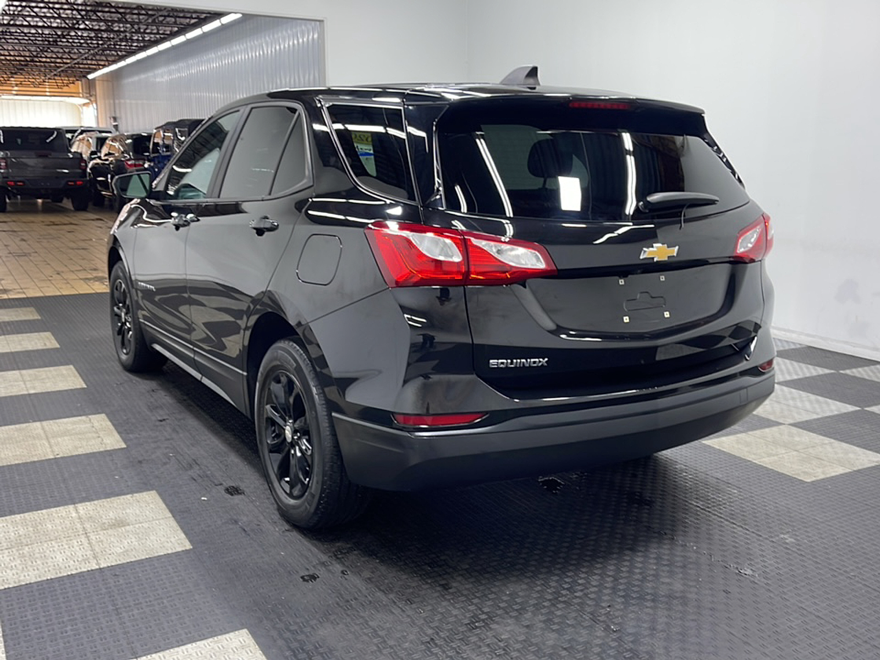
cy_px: 330
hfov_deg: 63.4
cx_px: 440
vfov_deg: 49.7
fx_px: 712
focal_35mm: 28
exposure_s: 1/40
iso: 50
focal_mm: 5.1
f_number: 1.6
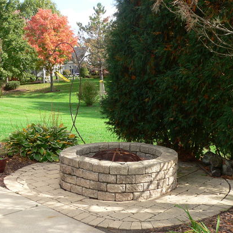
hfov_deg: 34.5
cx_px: 86
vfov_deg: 34.7
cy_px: 111
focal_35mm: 49
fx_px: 373
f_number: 4
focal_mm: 6
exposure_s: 1/200
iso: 80
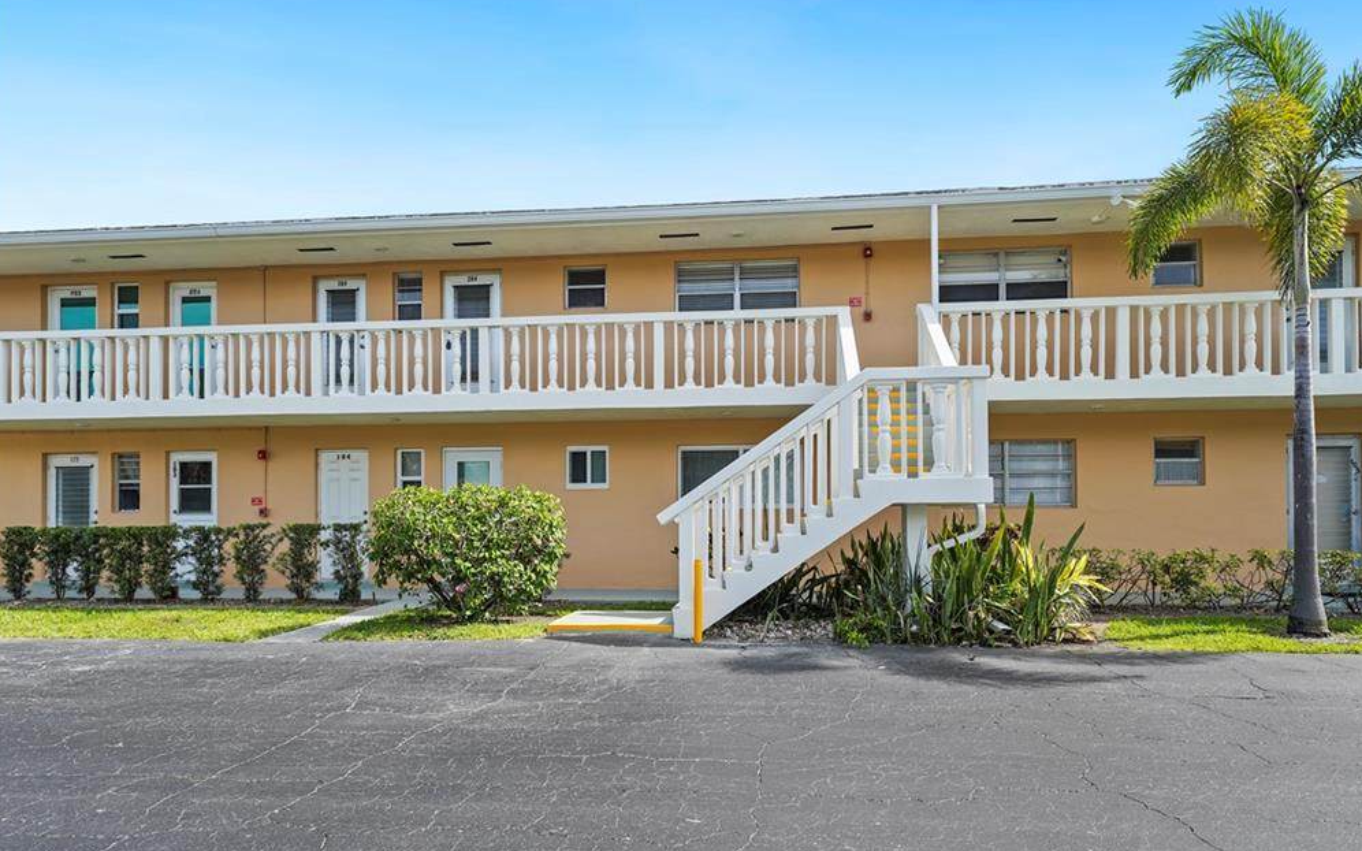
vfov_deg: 55.0
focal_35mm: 22
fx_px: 816
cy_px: 446
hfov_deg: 79.7
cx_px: 689
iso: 100
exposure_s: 1/250
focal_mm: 21
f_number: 4
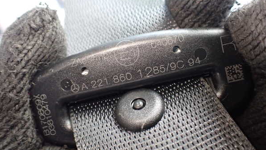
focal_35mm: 33
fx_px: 233
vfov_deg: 35.6
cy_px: 66
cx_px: 133
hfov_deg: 59.5
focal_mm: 5.4
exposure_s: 1/125
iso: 400
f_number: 2.3
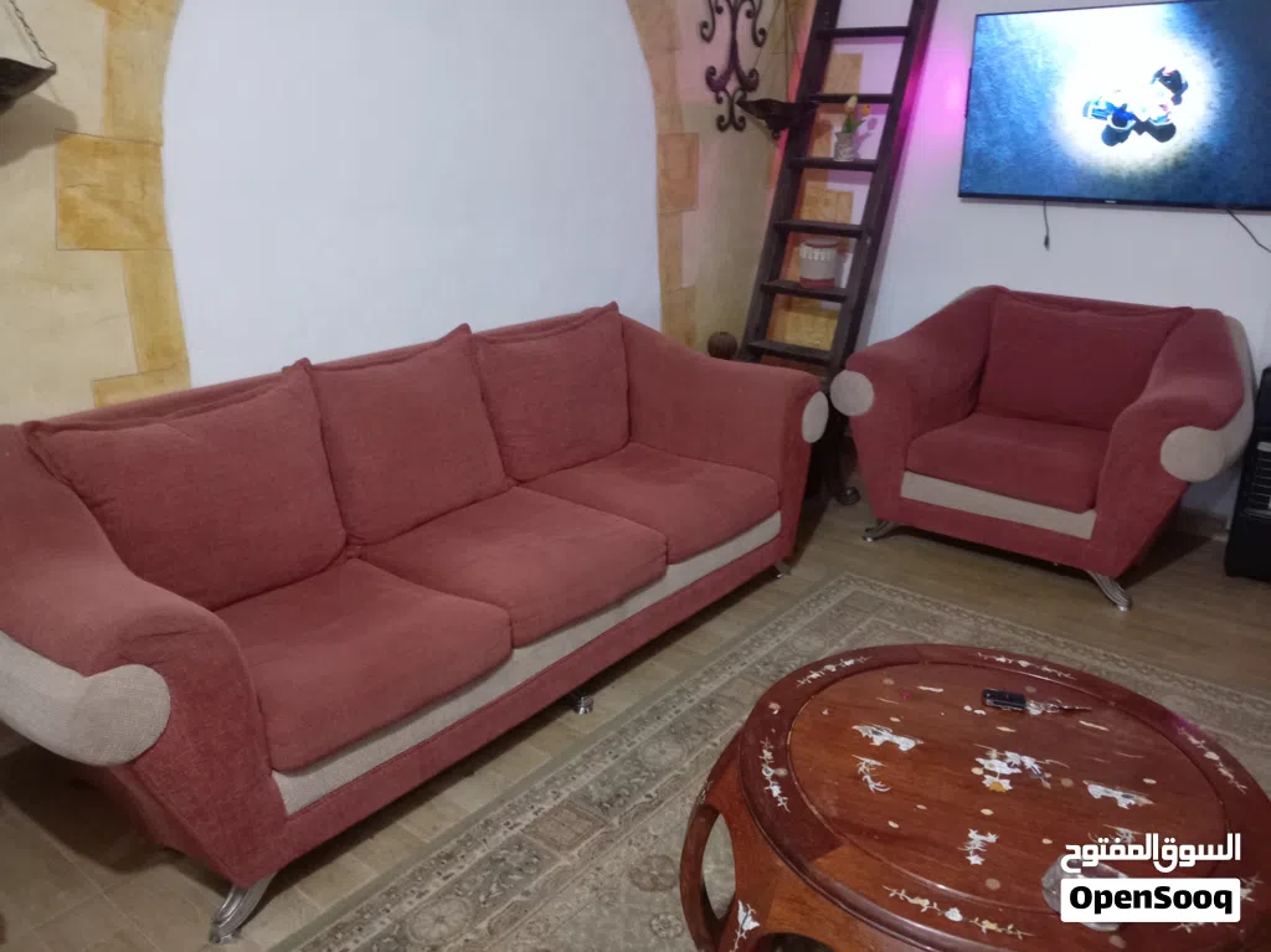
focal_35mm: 27
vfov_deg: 51.3
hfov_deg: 65.3
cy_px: 476
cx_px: 636
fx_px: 991
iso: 2715
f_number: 1.8
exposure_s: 1/16.7
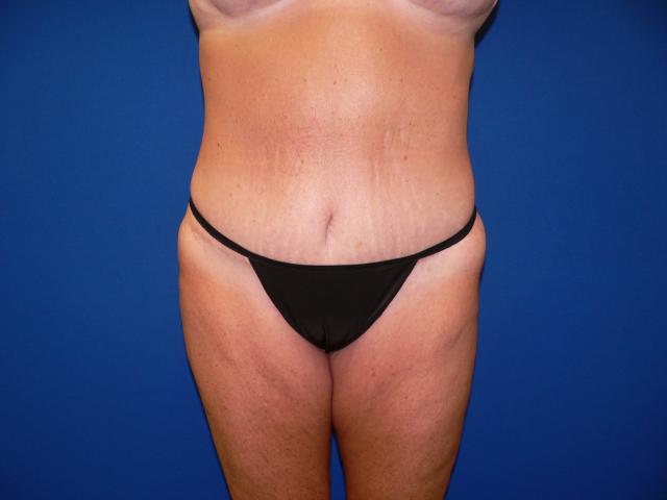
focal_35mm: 36
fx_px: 694
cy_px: 250
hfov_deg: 51.4
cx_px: 334
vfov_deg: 39.7
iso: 100
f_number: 2.8
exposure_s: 1/60
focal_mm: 6
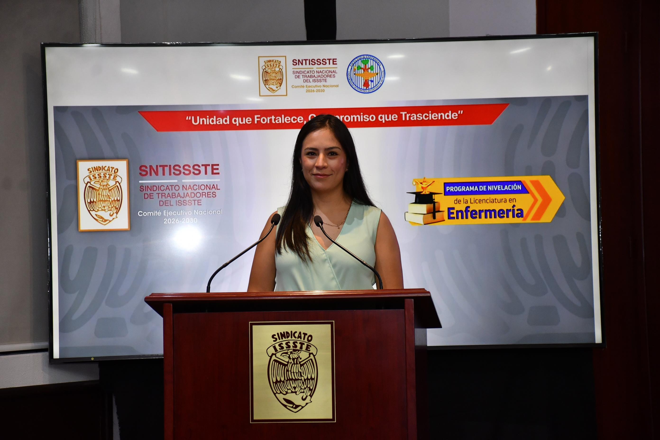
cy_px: 220
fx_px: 2200
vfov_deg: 11.4
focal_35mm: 120
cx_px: 330
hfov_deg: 17.1
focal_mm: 80
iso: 1250
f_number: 5.6
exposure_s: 1/100
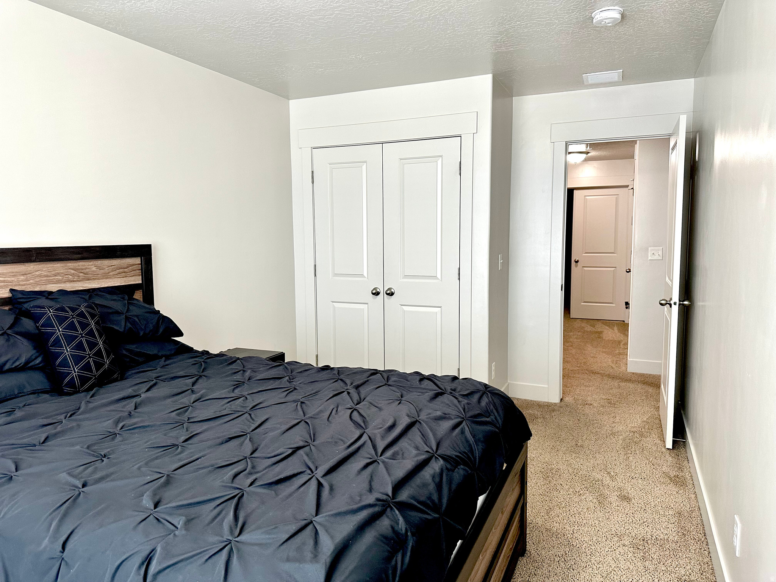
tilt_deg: -6.1
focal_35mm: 24
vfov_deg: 56.8
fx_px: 538
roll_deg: +0.7
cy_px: 291
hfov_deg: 71.6
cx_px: 388
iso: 200
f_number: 1.78
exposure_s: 1/120
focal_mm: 6.86
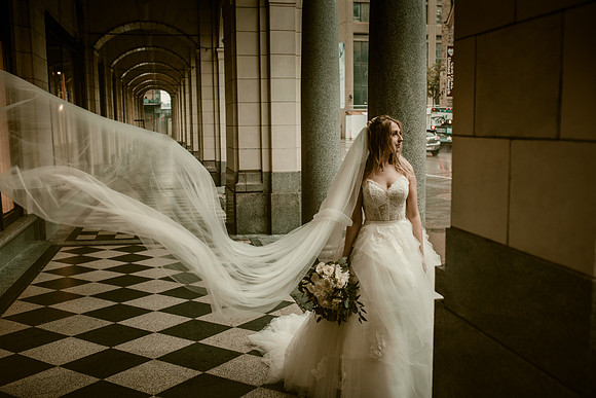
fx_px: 614
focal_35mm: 37
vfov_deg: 35.9
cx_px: 305
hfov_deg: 51.8
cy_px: 199
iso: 800
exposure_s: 1/125
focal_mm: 35
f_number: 3.2
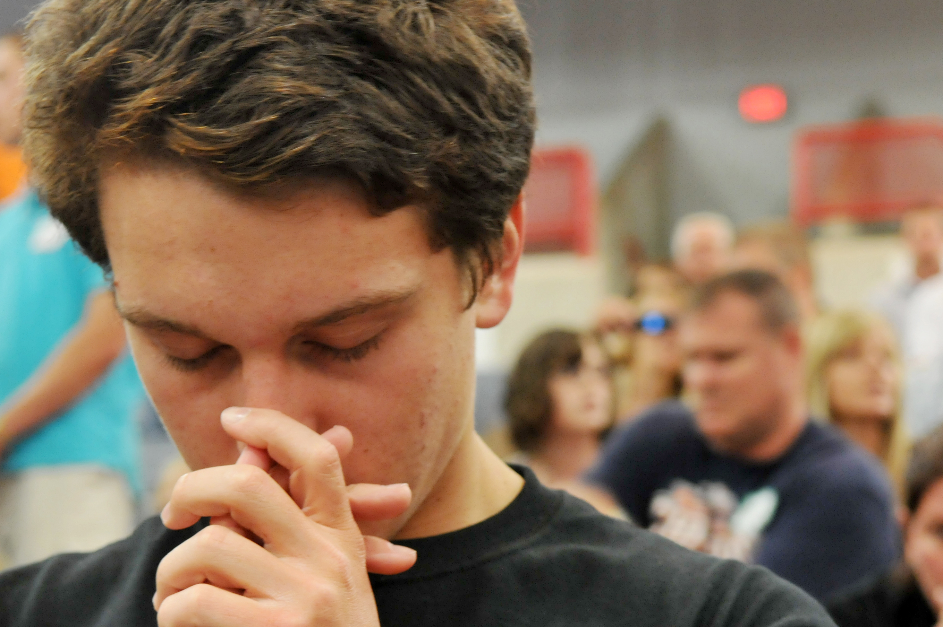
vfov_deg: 13.0
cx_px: 504
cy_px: 430
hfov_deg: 19.5
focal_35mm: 105
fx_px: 2747
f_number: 4.5
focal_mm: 48
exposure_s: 1/15
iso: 800
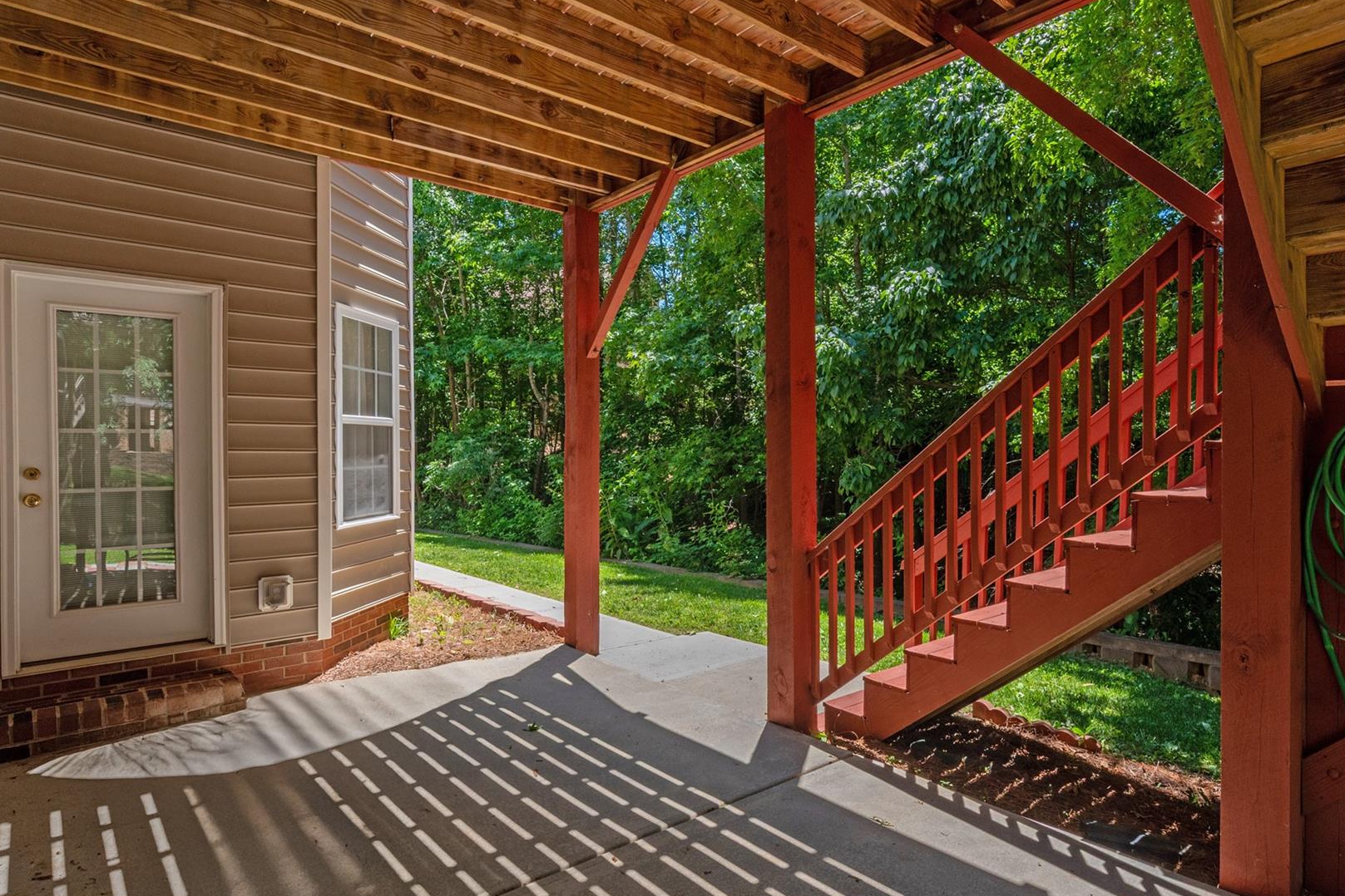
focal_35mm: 19
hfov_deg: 86.5
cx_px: 759
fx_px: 710
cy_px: 486
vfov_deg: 64.4
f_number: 11
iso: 400
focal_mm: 15
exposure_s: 1/200
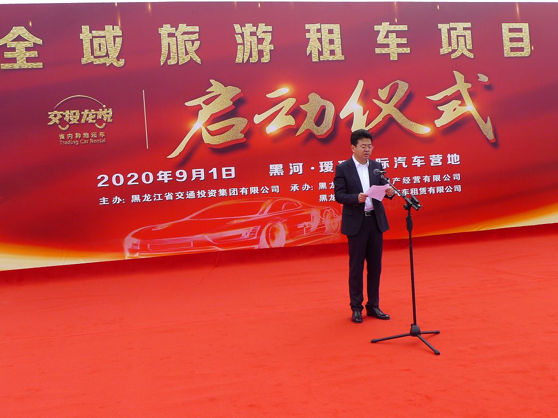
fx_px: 612
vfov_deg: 37.7
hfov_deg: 49.0
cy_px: 209
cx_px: 271
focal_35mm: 38
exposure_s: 1/400
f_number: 4
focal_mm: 7.5
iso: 100
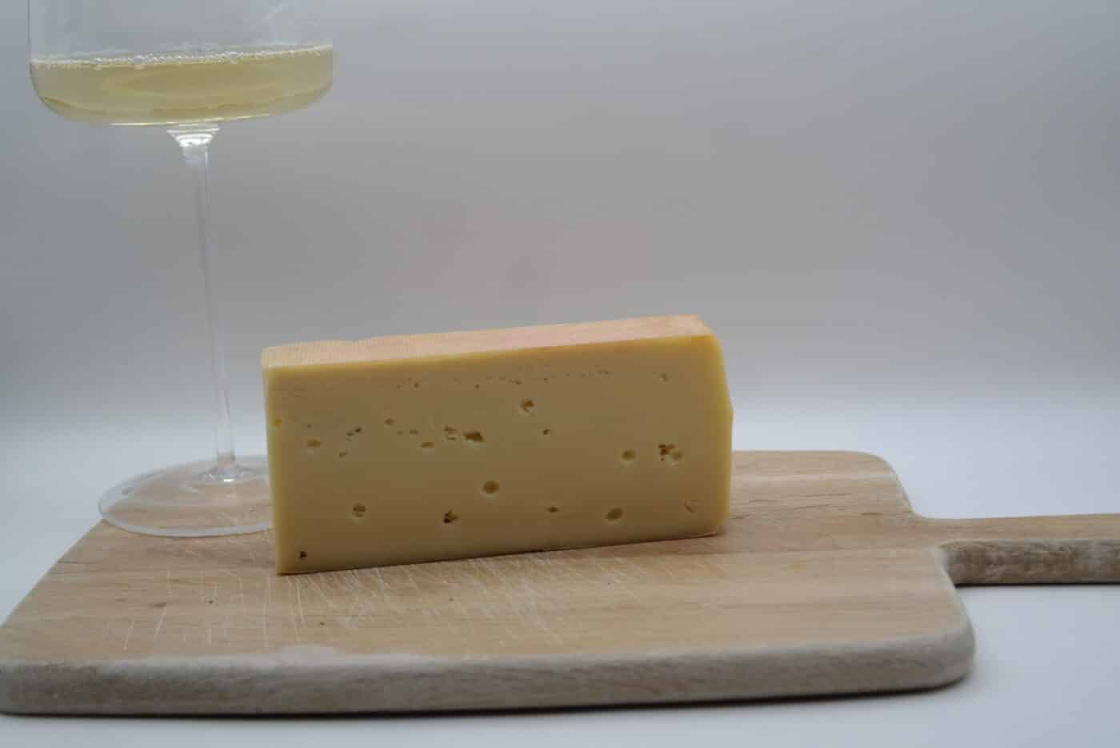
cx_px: 560
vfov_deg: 25.5
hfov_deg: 37.5
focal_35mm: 53
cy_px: 374
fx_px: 1649
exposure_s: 1/100
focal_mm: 35
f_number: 4.5
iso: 200
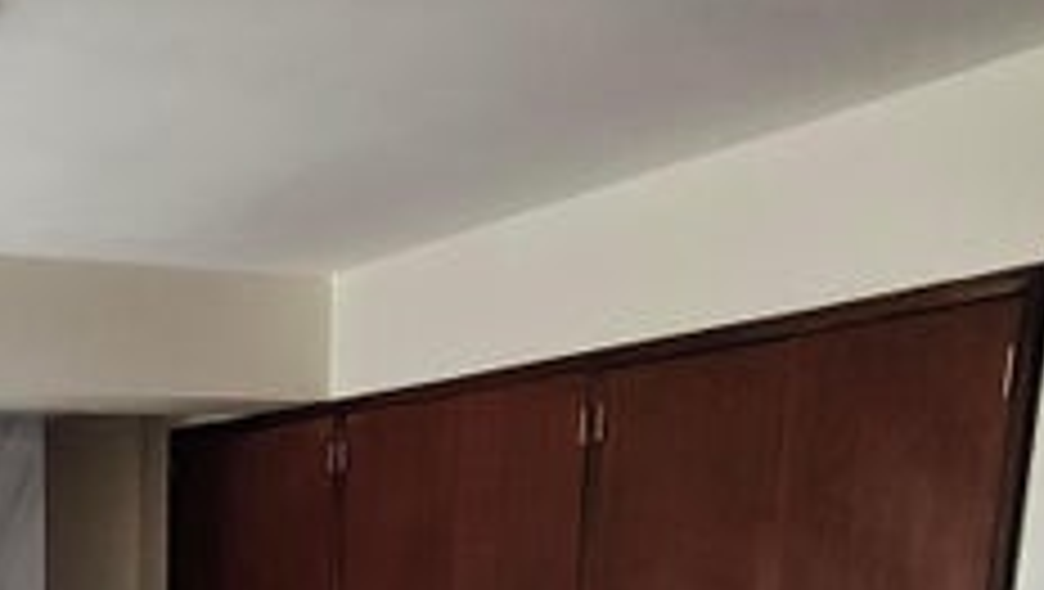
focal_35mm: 45
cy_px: 811
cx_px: -117
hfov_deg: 37.6
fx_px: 1247
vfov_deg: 23.0
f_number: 2.2
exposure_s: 1/30
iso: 800
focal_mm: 1.67
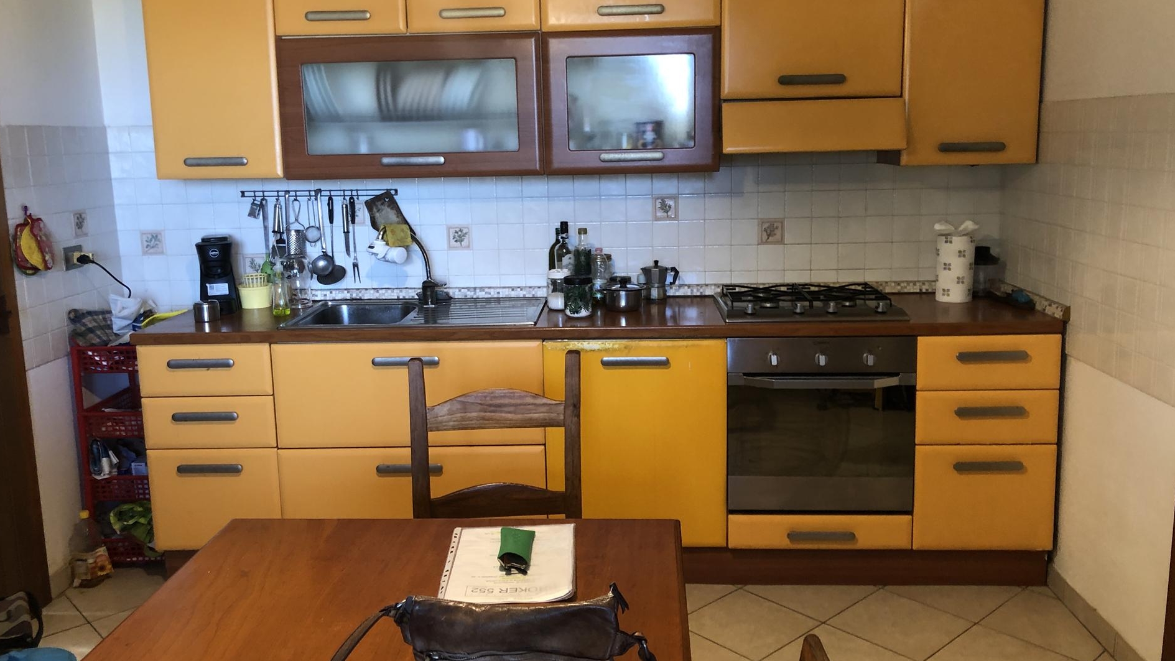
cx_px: 580
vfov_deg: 37.7
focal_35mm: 31
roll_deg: +2.3
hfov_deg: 62.6
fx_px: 966
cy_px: 277
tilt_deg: -9.6
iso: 64
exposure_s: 1/17
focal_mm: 4
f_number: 1.8
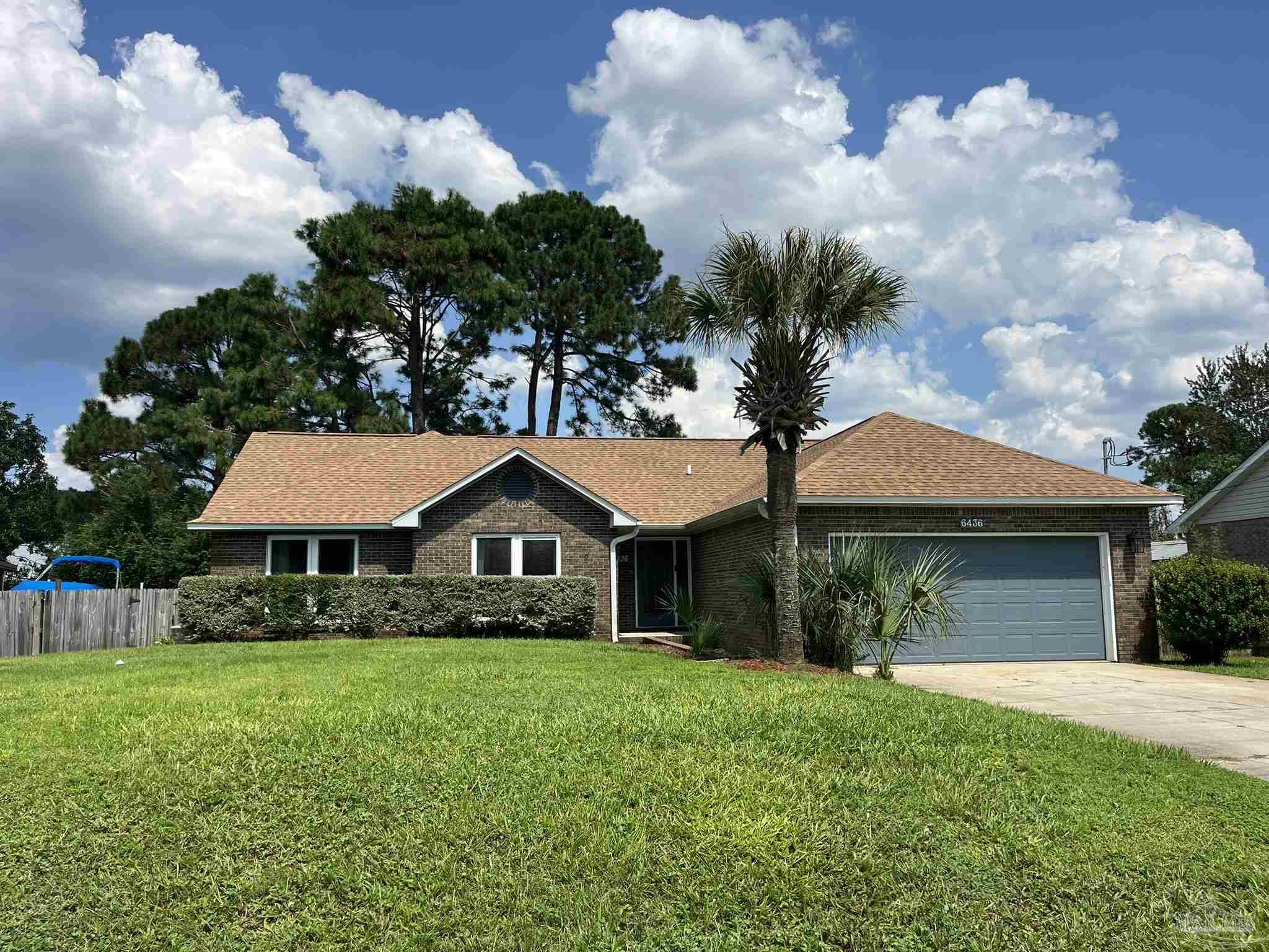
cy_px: 476
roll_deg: +1.1
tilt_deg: +5.6
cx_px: 634
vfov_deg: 53.1
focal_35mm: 26
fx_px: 953
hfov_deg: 67.3
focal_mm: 5.1
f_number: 1.6
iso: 50
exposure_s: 1/4651
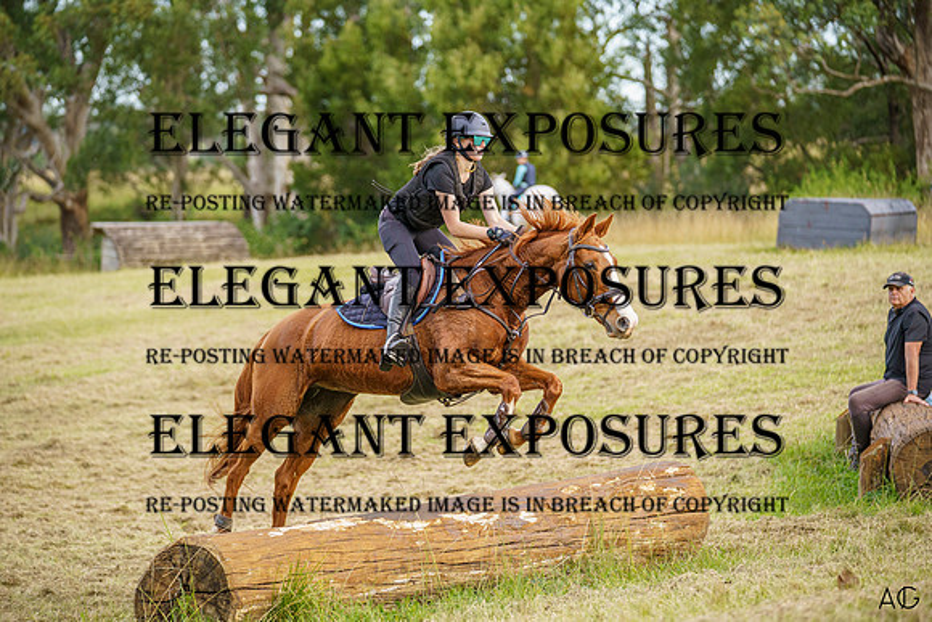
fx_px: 3205
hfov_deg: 16.5
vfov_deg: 11.1
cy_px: 323
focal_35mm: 124
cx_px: 457
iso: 1000
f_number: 2.8
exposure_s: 1/1600
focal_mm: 118
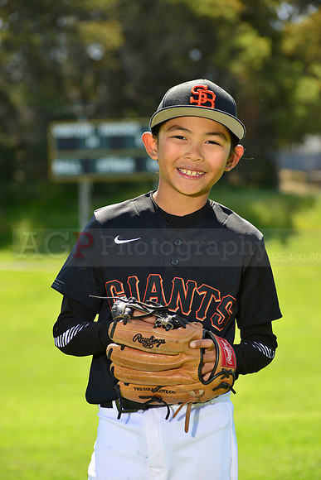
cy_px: 240
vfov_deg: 12.8
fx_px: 2139
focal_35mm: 160
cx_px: 160
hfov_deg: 8.6
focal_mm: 160
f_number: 8
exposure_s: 1/250
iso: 200
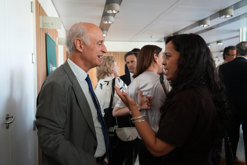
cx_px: 124
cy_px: 82
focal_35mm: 29
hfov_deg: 63.7
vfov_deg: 45.0
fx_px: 199
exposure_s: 1/30
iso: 1250
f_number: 3.5
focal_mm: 29
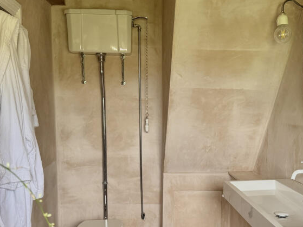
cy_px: 158
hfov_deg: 42.8
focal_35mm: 44
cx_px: 175
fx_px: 385
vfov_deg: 32.5
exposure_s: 1/121
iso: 160
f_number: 1.78
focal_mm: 6.76
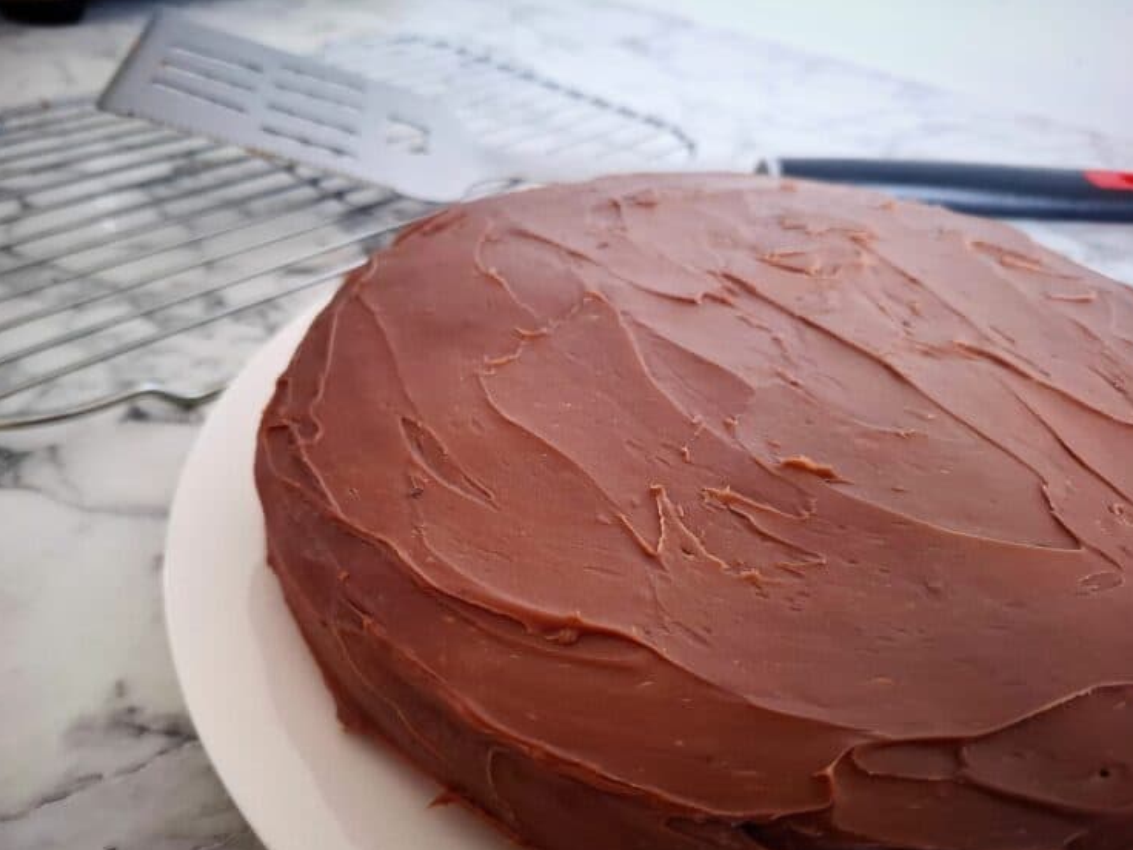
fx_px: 818
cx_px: 534
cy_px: 457
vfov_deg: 54.8
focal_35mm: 25
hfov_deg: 69.3
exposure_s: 1/50
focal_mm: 5.54
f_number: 1.8
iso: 250
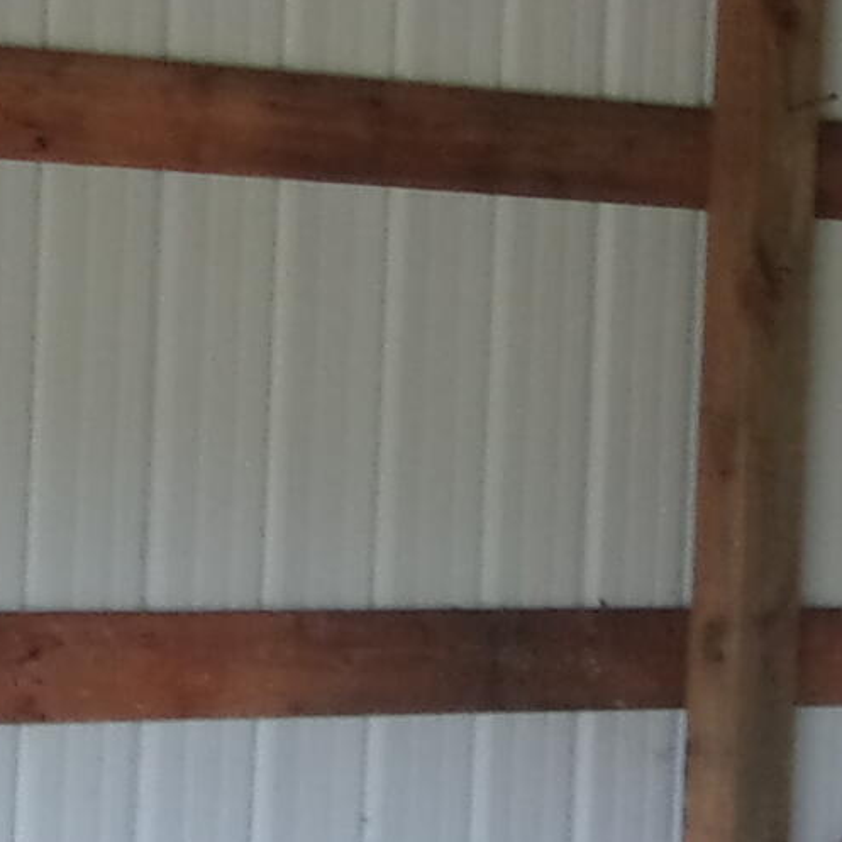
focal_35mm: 144
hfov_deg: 12.1
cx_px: 483
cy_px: 329
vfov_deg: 12.1
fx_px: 3963
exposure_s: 1/34
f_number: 3
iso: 137
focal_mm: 4.9
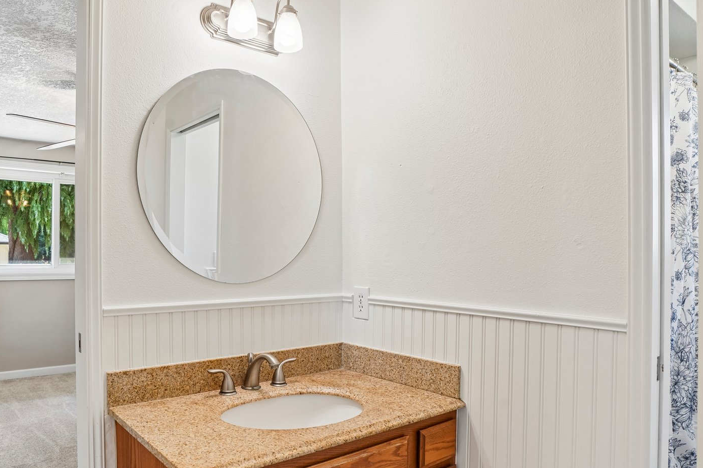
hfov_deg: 70.4
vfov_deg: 51.2
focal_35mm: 25
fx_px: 488
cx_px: 264
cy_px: 253
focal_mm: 17
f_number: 8
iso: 400
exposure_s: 1/15
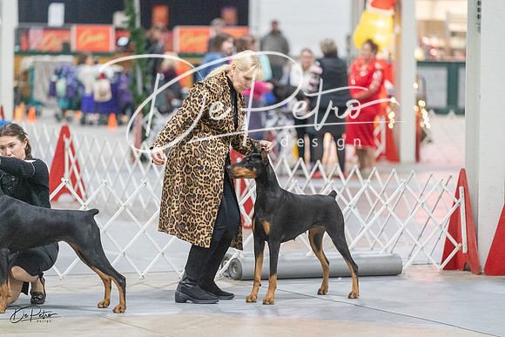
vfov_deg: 7.3
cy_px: 168
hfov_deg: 11.0
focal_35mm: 187
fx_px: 2624
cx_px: 252
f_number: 3.2
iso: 12800
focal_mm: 187
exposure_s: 1/400
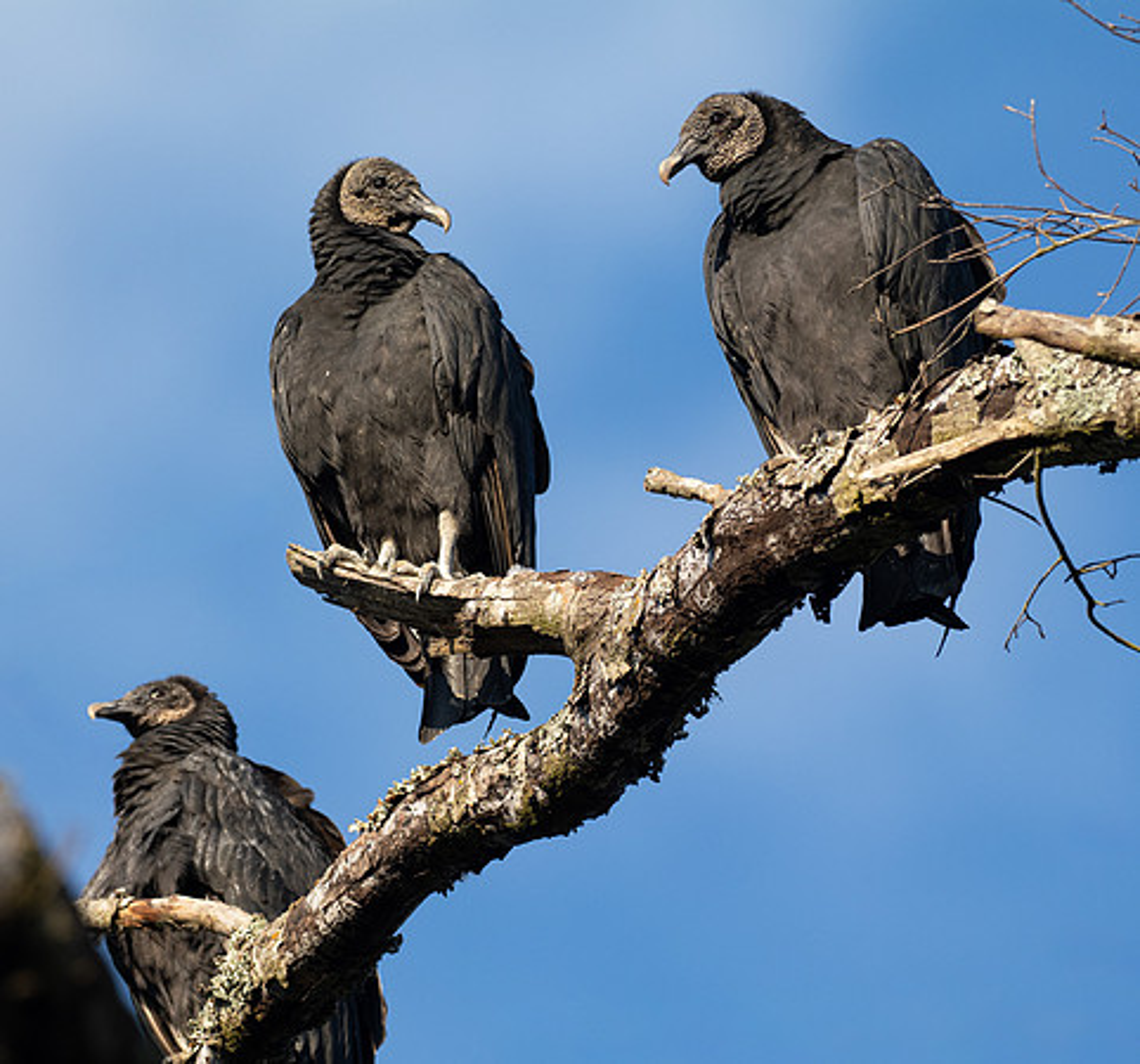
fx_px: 25952
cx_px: 559
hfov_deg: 2.5
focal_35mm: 720
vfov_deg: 2.3
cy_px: 562
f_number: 4
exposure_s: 1/1000
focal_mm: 300
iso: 200
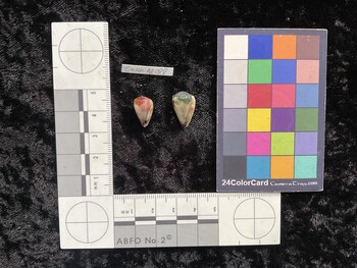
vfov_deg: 48.3
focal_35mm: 29
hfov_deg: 61.6
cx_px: 178
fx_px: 299
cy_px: 134
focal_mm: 3
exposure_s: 1/60
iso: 100
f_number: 1.8
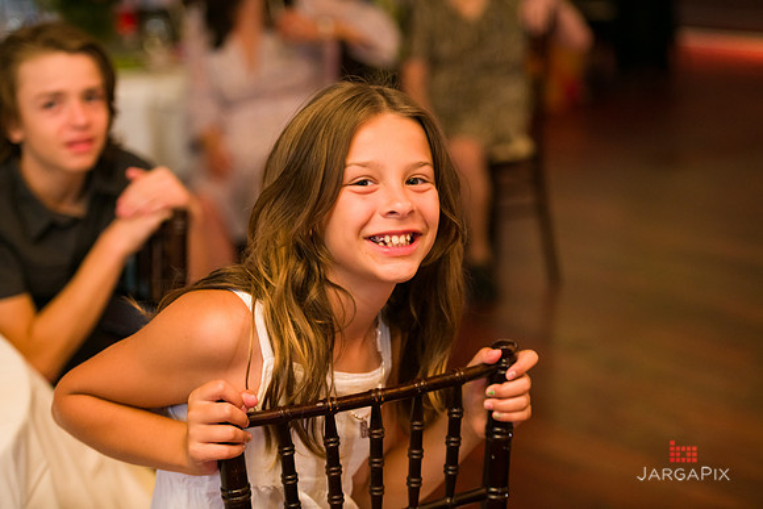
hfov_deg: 22.6
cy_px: 254
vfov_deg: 15.2
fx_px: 1908
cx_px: 382
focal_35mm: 90
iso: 1600
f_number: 3.2
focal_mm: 90
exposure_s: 1/125
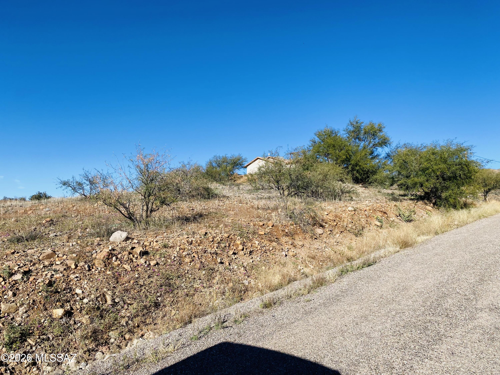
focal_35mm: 26
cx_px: 250
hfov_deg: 67.3
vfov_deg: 53.1
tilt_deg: +6.3
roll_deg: -1.5
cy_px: 188
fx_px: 376
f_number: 1.8
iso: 32
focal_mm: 4.25
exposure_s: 1/3610
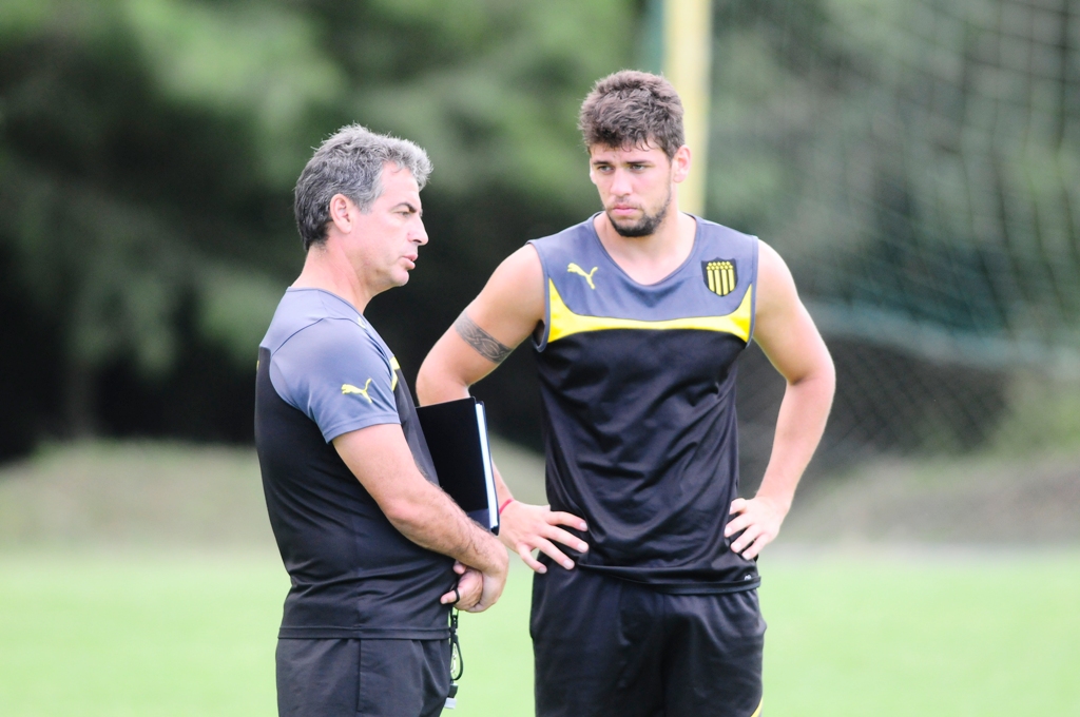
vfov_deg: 3.0
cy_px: 358
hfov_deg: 4.6
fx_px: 13483
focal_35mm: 450
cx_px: 540
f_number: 2.8
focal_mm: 300
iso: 800
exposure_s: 1/640
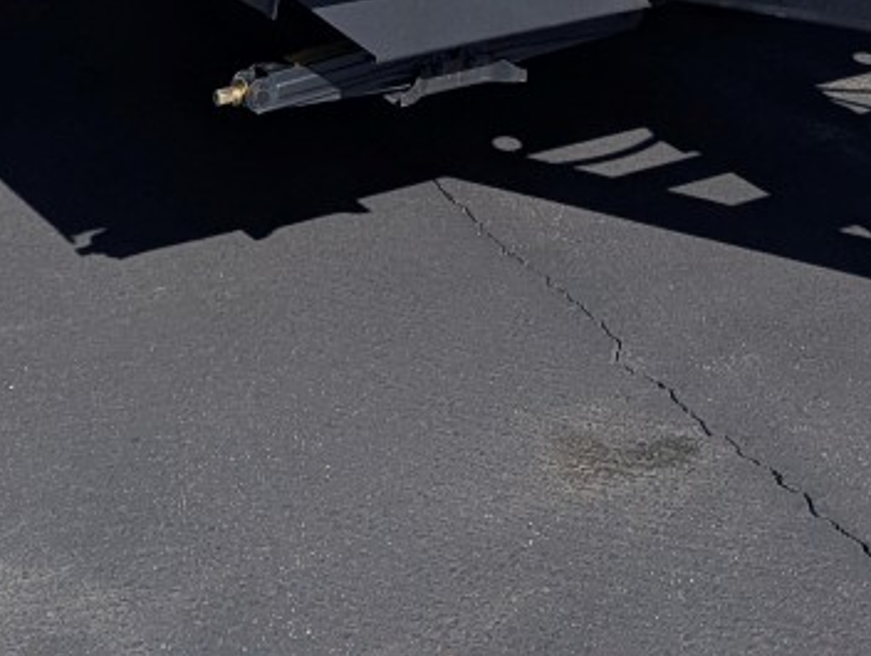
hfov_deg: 20.5
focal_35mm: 95
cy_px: -641
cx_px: 632
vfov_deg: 13.5
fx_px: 2394
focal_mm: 6.81
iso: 47
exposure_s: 1/3333
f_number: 1.85
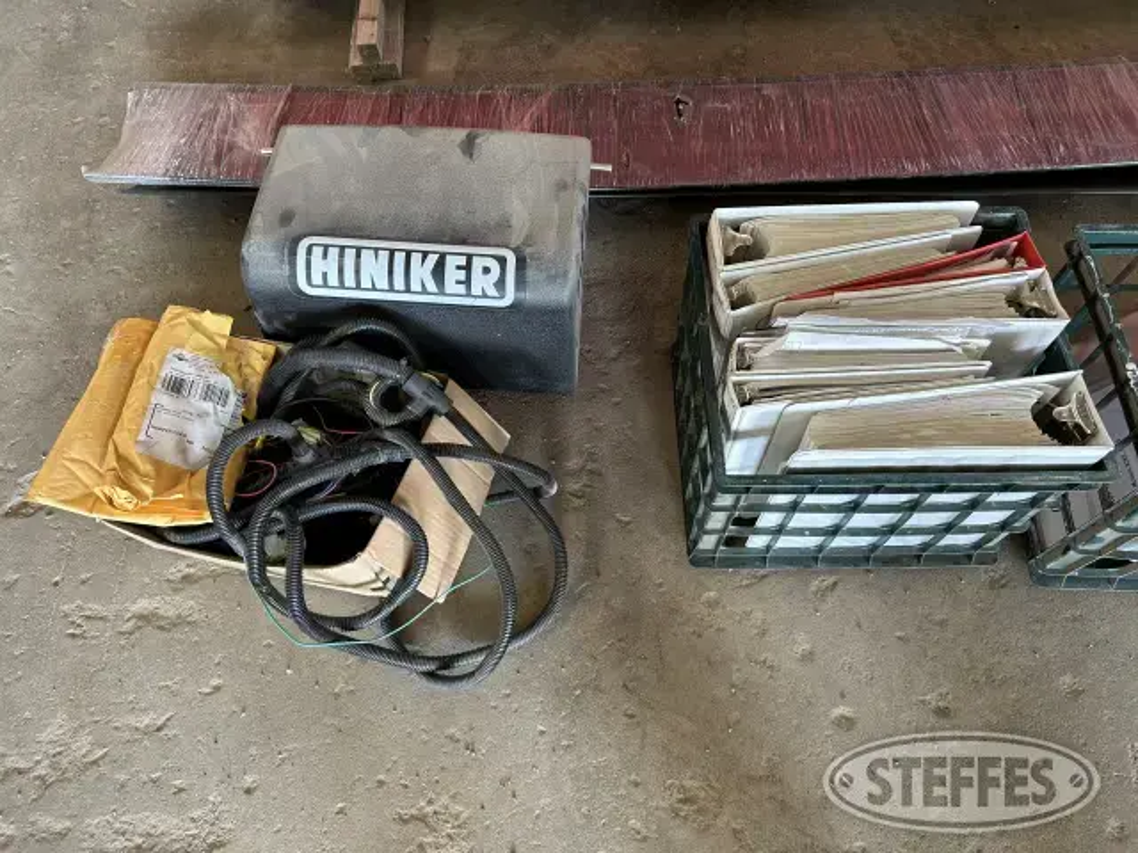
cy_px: 426
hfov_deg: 71.6
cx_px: 569
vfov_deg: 56.8
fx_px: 789
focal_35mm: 24
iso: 125
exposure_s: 1/60
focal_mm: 6.86
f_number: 1.78
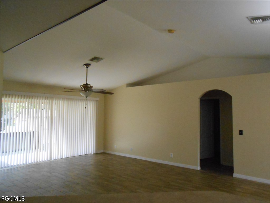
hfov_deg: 67.3
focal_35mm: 26
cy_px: 102
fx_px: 203
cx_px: 135
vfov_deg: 53.1
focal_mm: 4.6
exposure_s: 1/125
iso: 800
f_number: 3.5
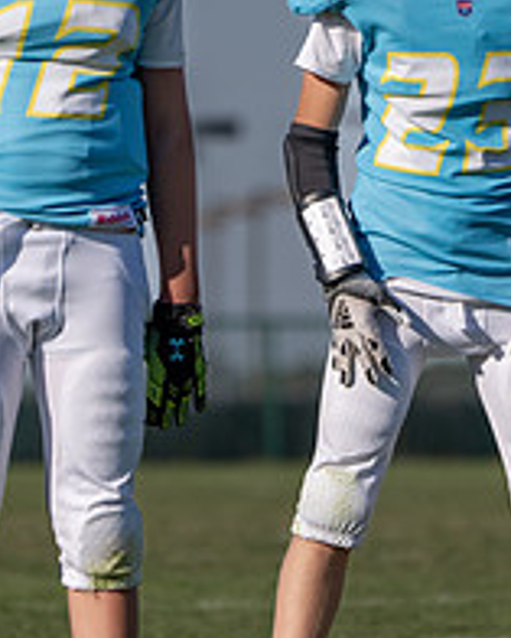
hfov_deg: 1.8
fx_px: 16075
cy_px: 104
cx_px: 453
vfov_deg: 2.3
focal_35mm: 851
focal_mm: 247
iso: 250
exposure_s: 1/3200
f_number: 5.6
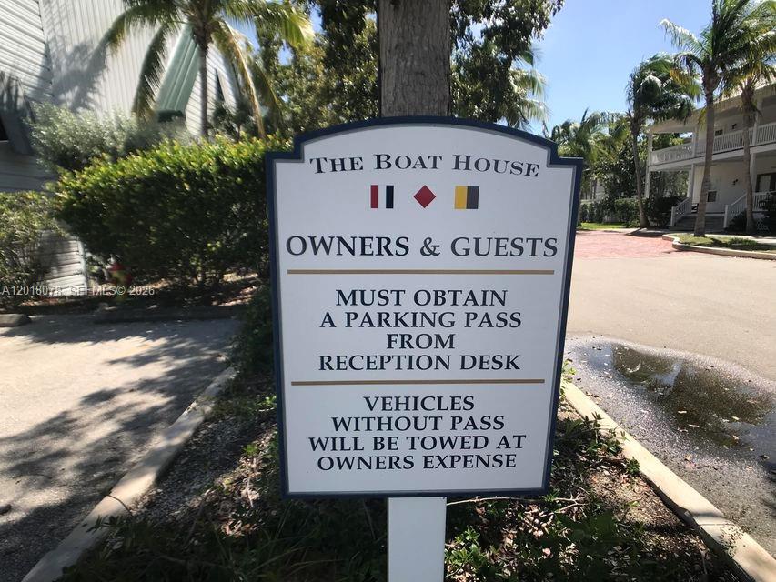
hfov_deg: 63.4
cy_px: 291
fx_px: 628
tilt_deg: -10.5
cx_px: 388
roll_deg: +1.6
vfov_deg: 49.8
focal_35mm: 28
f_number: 1.8
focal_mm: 3.99
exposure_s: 1/1473
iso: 20
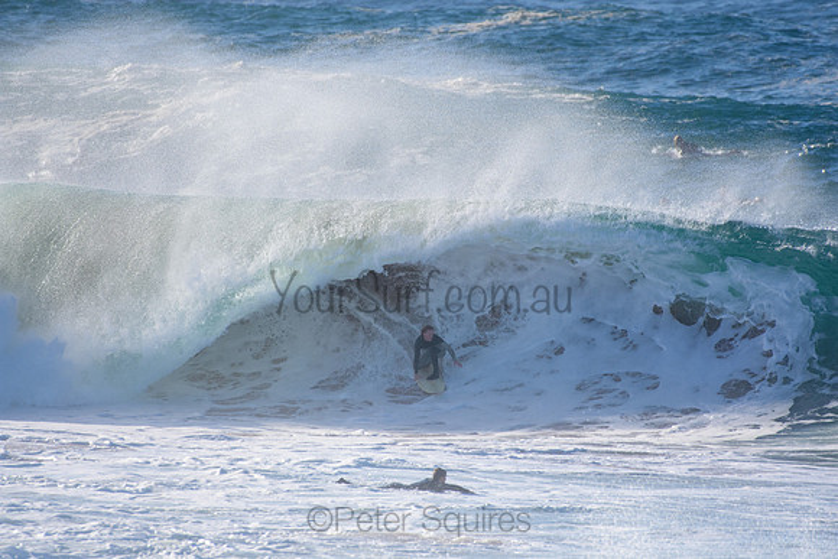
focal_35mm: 750
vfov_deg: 1.8
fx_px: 17462
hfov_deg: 2.7
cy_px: 280
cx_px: 419
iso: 320
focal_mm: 500
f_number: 5.6
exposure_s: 1/2000
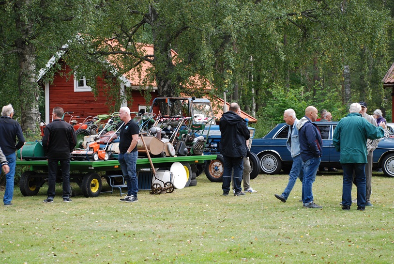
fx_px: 1019
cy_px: 132
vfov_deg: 14.7
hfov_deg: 21.9
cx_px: 197
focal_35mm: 93
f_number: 5.3
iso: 400
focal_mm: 62
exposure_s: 1/50
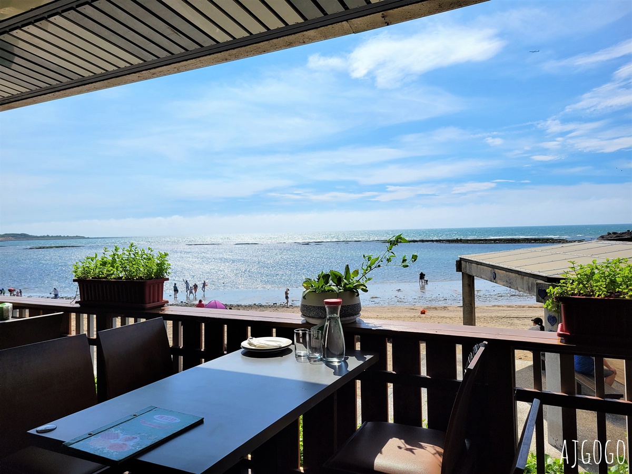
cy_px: 237
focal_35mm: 26
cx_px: 316
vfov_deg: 53.1
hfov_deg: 67.3
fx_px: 475
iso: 40
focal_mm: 5.4
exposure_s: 1/5922
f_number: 1.8
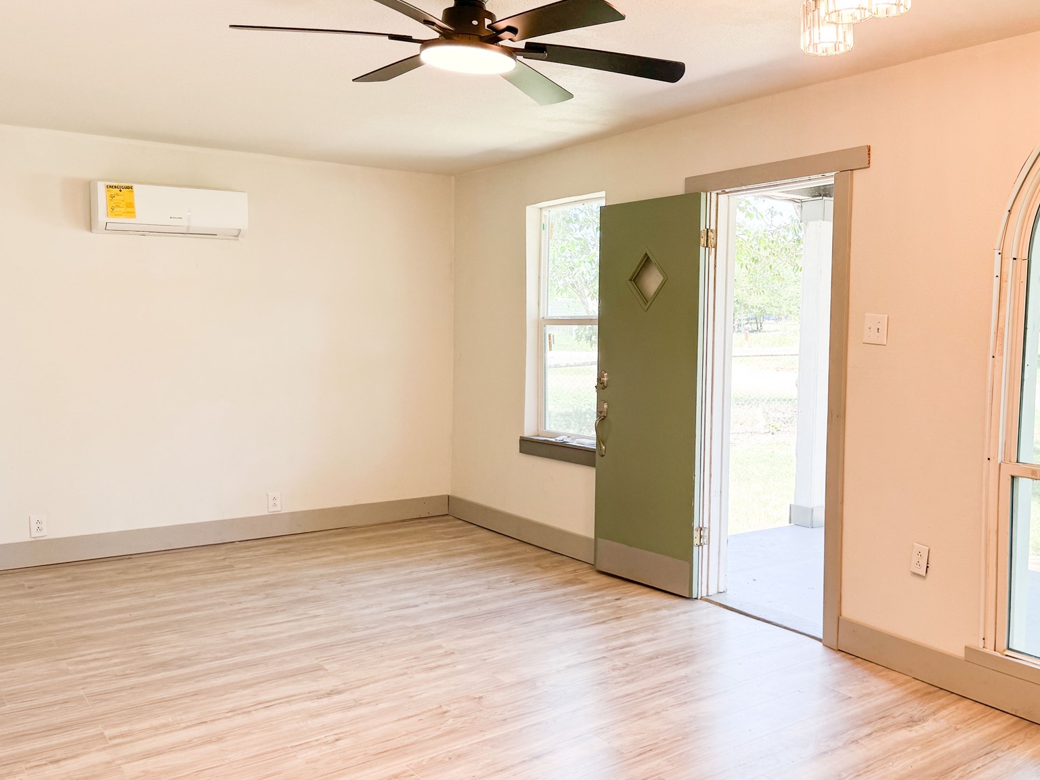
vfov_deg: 44.2
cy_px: 384
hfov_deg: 55.9
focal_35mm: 32
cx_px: 672
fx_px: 961
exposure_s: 1/180
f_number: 1.78
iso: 64
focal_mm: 6.76
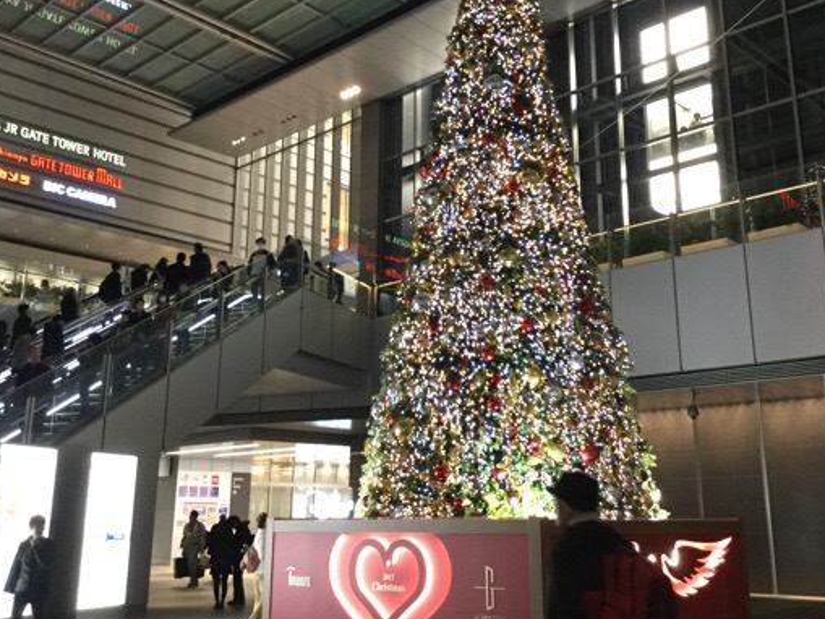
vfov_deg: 36.7
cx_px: 430
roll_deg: -1.9
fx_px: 930
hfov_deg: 47.8
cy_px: 253
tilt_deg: +16.6
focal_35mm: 39
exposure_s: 1/30
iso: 200
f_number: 2.4
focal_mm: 3.3
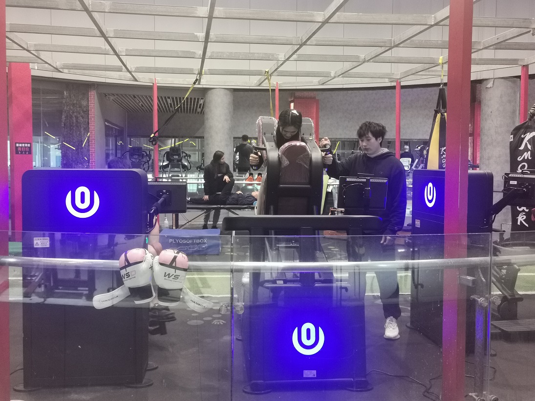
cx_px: 268
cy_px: 200
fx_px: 556
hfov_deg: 51.4
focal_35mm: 36
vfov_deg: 39.6
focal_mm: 5.56
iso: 500
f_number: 1.6
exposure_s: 1/33.3
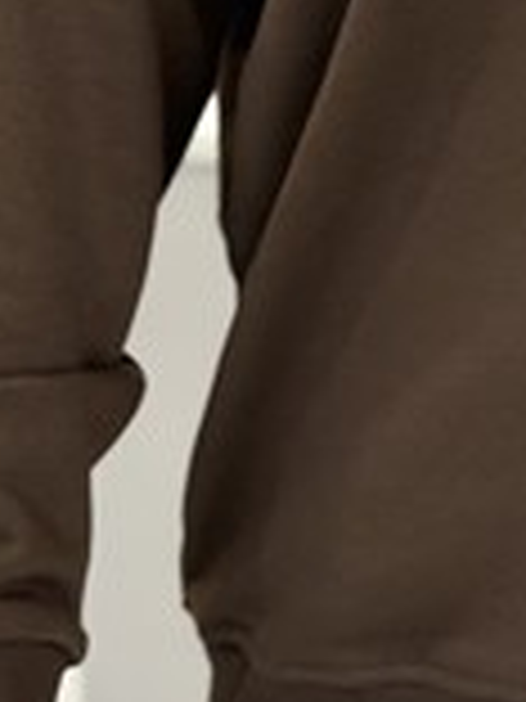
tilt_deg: -6.7
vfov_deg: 12.1
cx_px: 751
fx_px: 3242
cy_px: -112
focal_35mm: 160
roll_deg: -2.0
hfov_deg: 9.1
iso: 200
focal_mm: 6.76
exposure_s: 1/50
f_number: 1.78
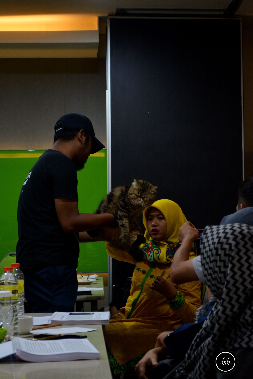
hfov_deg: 16.6
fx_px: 870
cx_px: 126
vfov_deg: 24.6
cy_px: 190
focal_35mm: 82
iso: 500
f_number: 5.6
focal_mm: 55
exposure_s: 1/50
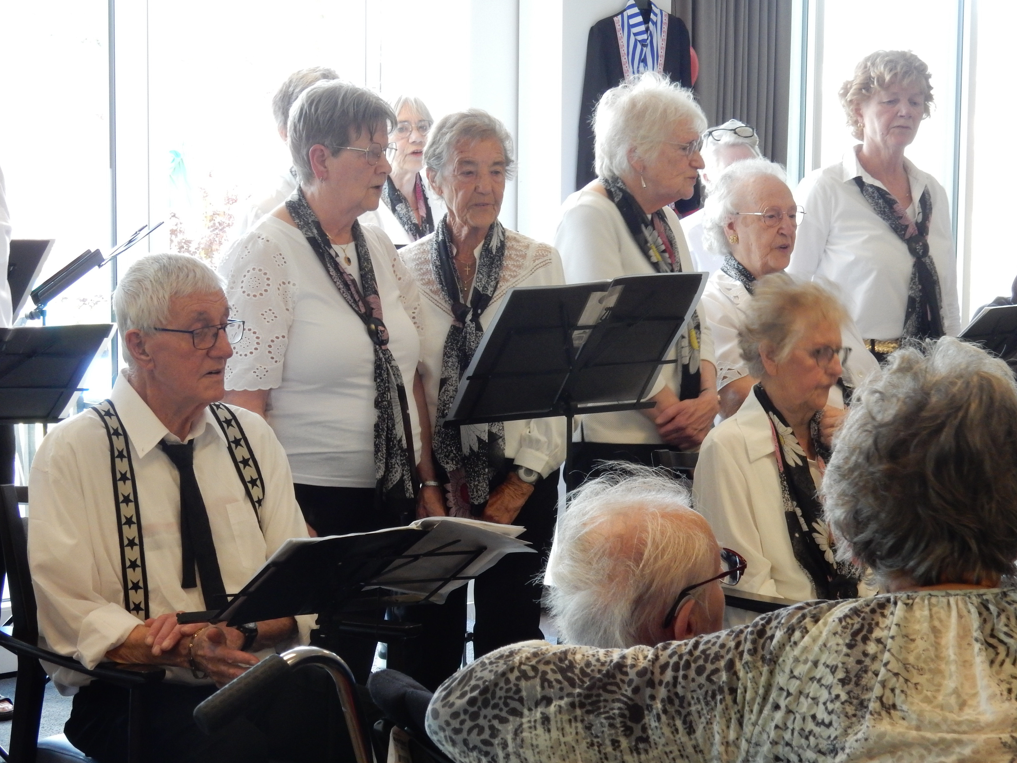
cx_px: 508
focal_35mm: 84
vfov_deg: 17.6
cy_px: 382
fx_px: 2468
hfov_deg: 23.3
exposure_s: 1/25
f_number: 5
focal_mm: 14.9
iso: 400
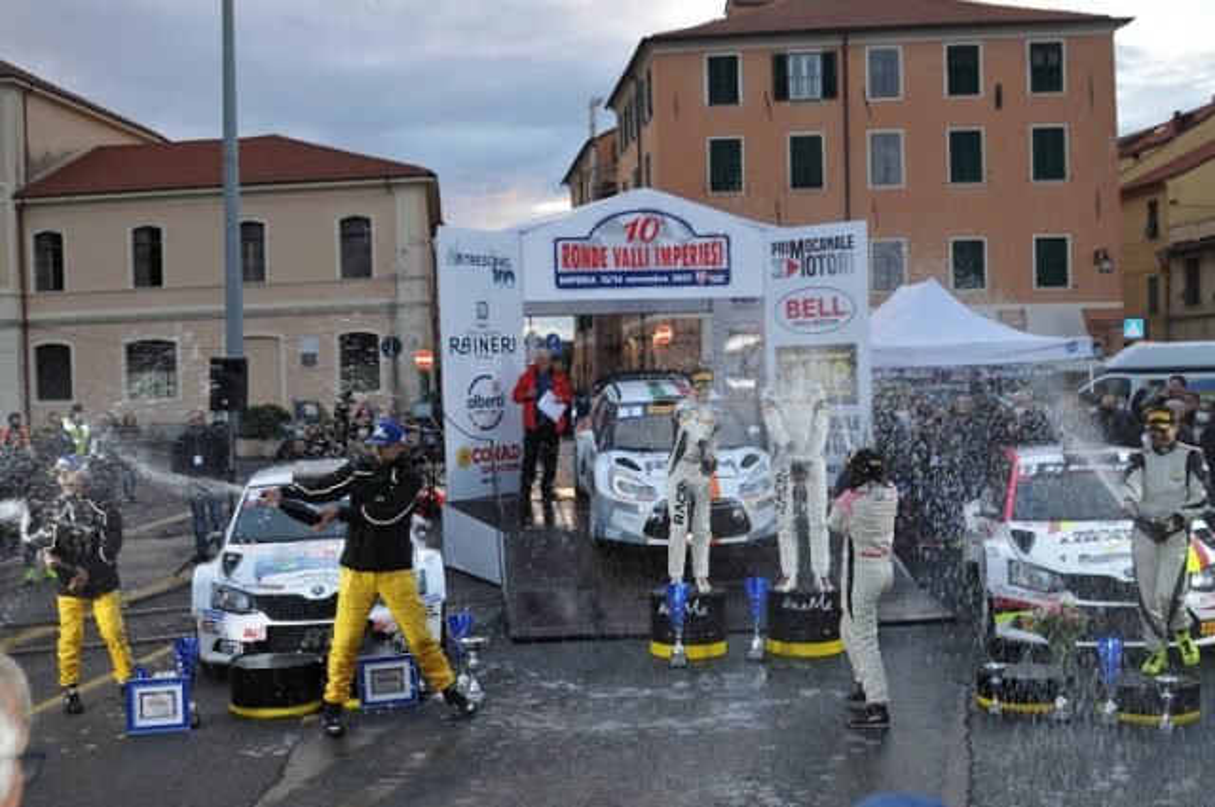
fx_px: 1213
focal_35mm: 36
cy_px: 404
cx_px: 608
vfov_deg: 36.8
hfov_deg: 53.2
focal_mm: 24
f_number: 4
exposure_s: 1/125
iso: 400
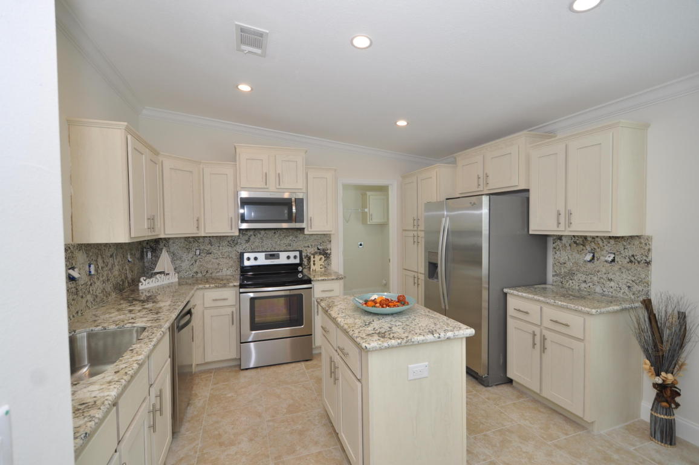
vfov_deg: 77.2
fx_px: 291
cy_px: 232
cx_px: 350
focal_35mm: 15
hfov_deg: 100.5
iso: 280
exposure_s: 1/60
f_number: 4.5
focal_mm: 10
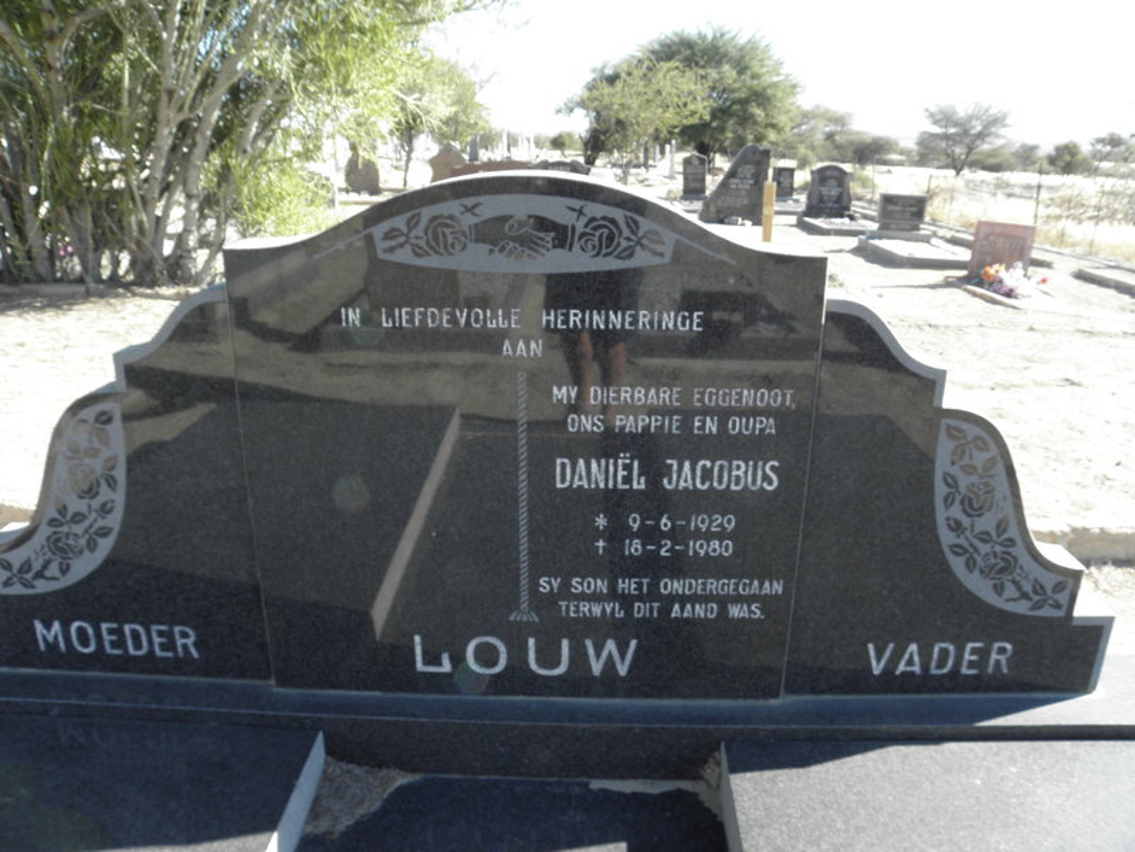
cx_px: 568
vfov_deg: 51.4
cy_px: 426
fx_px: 885
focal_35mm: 27
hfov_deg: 65.3
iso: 64
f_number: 5.6
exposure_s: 1/60
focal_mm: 4.83
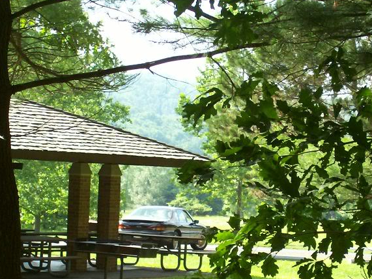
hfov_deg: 13.4
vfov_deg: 10.1
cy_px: 231
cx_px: 209
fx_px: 1579
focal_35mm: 147
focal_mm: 13.5
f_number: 4
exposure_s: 1/142
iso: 80
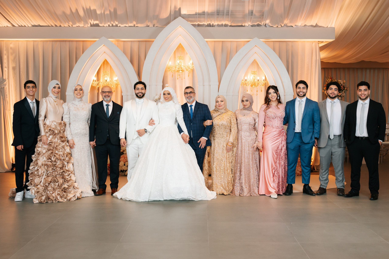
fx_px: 511
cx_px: 199
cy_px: 132
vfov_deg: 28.5
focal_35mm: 47
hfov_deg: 41.7
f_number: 2.8
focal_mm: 35
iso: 400
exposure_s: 1/200
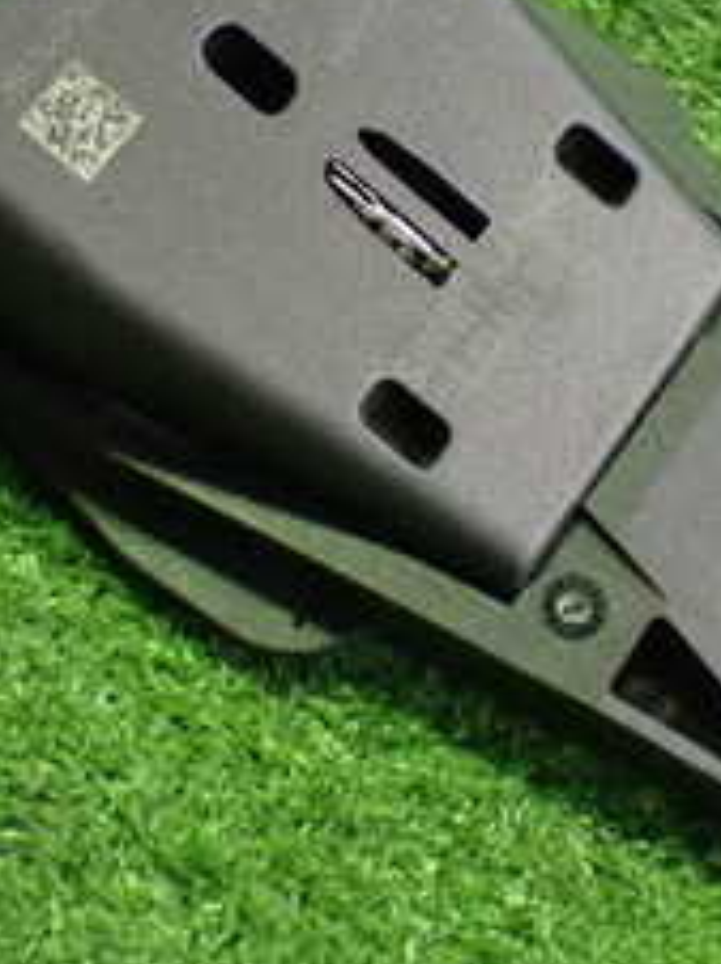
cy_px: 252
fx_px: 2810
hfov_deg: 14.6
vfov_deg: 19.3
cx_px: 375
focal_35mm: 101
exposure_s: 1/40
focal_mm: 6.83
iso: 1250
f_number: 2.7
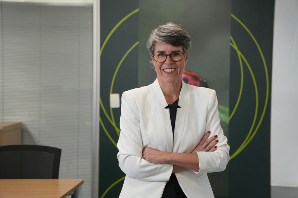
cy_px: 99
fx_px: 745
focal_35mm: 90
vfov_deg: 15.2
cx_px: 149
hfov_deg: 22.6
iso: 500
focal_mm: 60
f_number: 3.5
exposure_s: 1/125
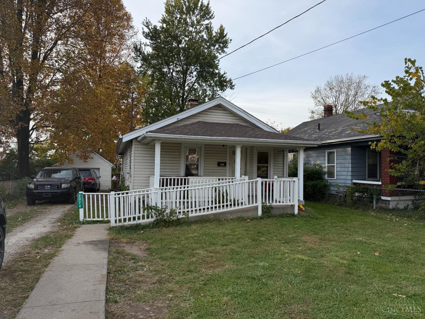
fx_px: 295
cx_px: 212
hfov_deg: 71.6
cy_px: 160
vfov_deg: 56.8
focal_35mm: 24
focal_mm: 6.76
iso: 80
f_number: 1.78
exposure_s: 1/3145
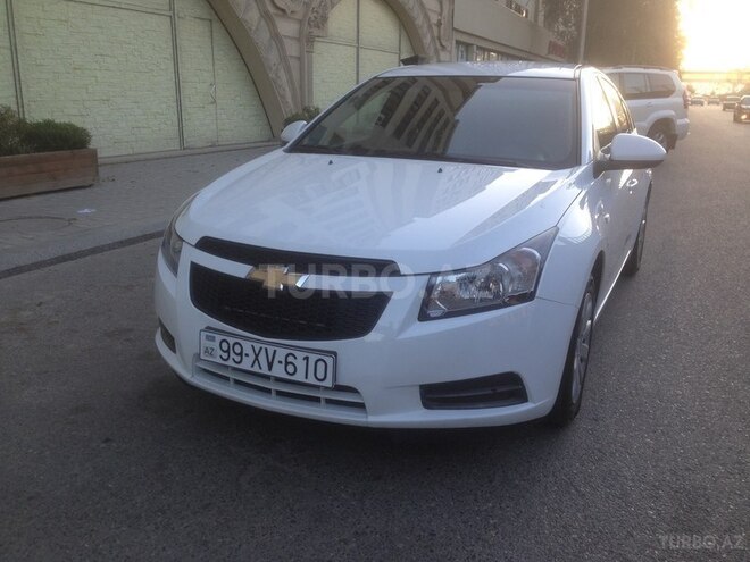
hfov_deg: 55.4
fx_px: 715
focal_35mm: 33
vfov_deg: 42.9
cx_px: 375
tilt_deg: -15.3
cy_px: 281
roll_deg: -1.4
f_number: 2.4
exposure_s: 1/163
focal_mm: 4.12
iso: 50
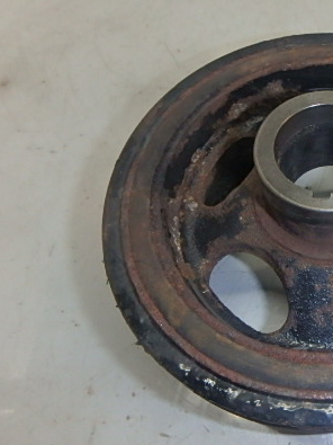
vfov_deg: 54.0
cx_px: 357
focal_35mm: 34
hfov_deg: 36.2
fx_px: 436
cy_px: 225
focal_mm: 3.7
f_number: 6
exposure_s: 1/30
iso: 320
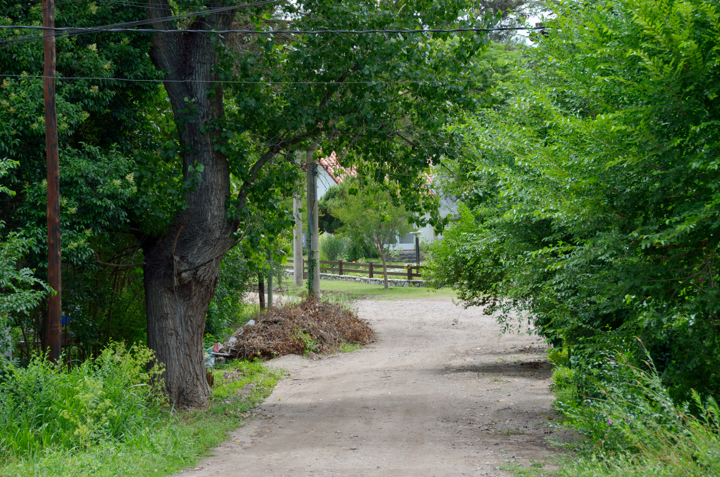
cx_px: 360
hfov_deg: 17.1
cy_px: 238
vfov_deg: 11.4
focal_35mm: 120
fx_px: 2395
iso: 200
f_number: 6.3
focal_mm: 80
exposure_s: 1/640
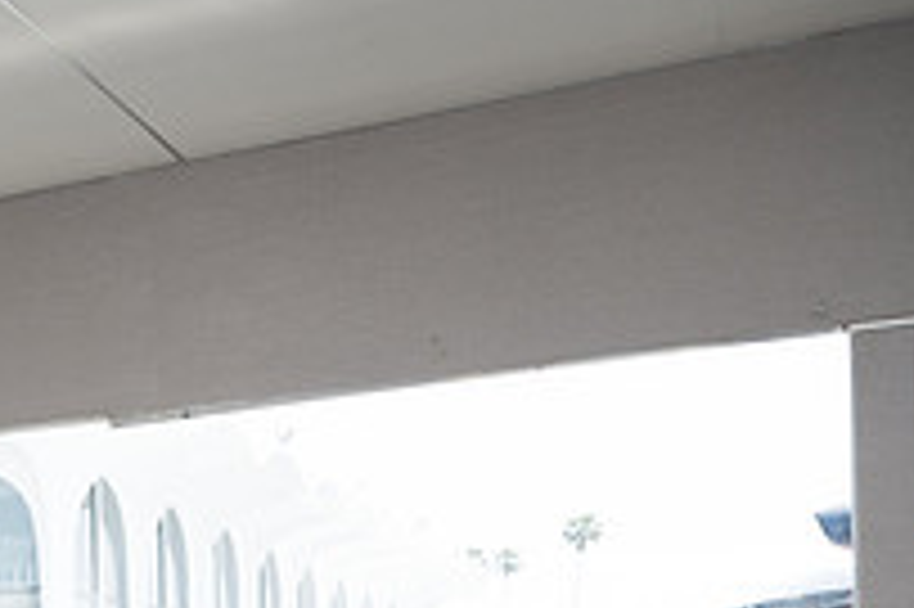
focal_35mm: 70
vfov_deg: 18.4
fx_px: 1776
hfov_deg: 25.1
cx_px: -266
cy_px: 732
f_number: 5.6
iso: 200
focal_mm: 24.5
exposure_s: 1/200
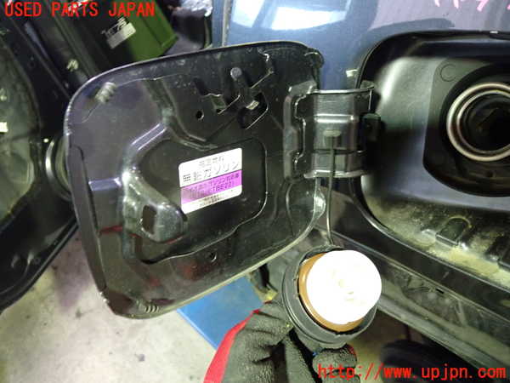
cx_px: 255
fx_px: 442
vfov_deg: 46.8
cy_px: 192
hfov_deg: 60.0
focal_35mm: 30
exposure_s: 1/20
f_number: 2.3
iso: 800
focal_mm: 5.4
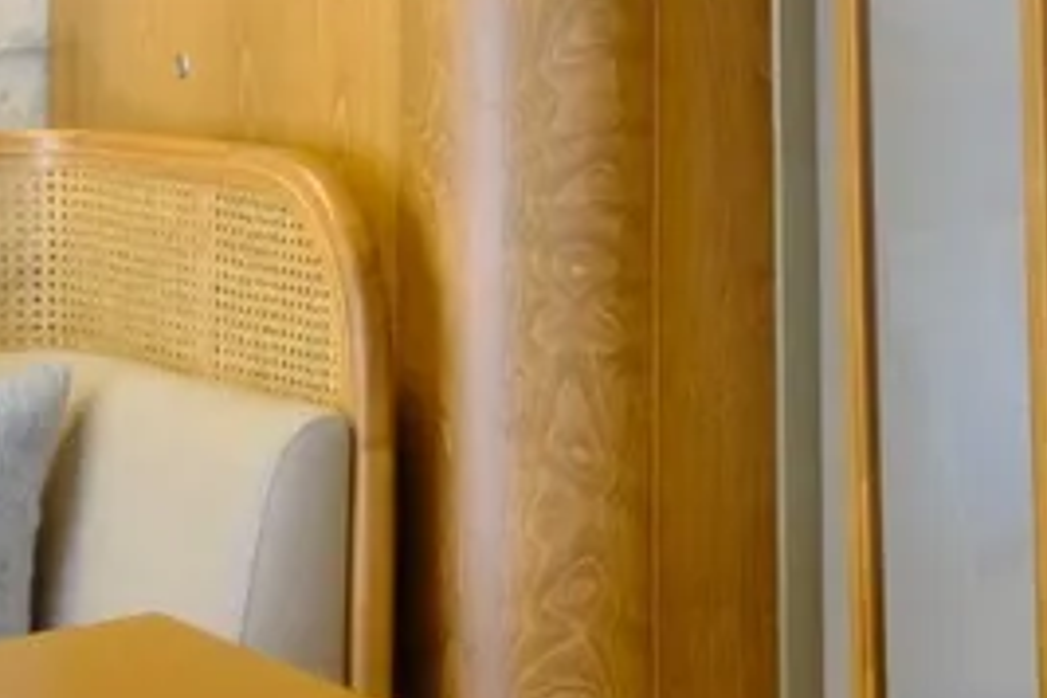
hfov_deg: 21.9
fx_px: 2443
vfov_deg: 15.7
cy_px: -116
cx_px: 1345
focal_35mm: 84
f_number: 2.8
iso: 160
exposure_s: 1/25
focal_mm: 9
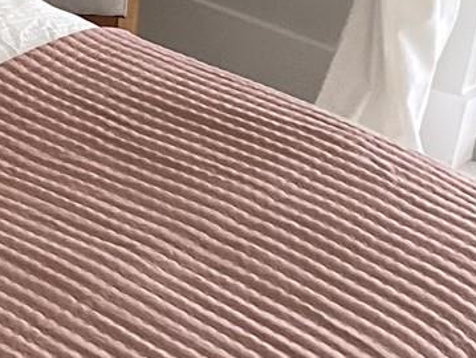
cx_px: -534
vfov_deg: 10.5
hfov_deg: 12.3
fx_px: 1900
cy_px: -109
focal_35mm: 138
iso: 100
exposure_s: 1/120
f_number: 2.4
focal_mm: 3.3
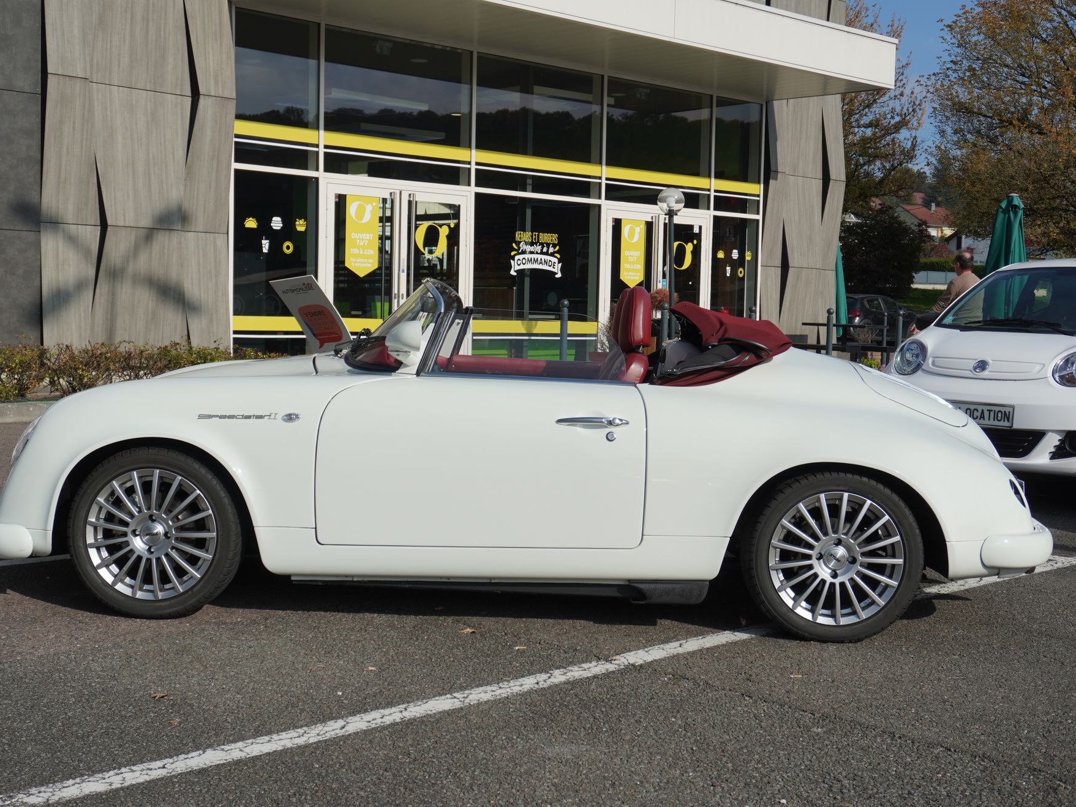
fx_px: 1430
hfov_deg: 41.2
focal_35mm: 46
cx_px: 506
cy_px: 408
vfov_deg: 31.5
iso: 100
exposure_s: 1/640
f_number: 5.6
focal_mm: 28
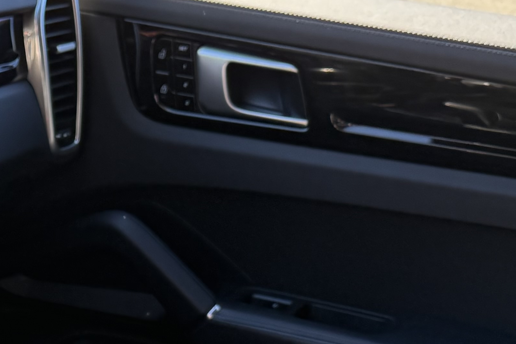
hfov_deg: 20.3
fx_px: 1276
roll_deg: -7.9
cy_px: 457
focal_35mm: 89
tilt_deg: -29.4
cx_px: -212
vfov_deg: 14.6
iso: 100
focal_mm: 6.76
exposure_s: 1/326
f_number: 1.78
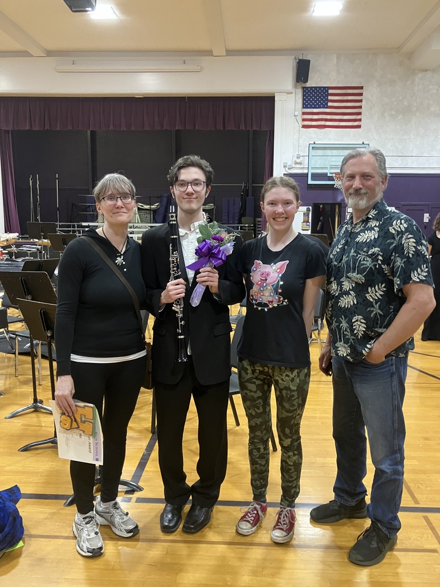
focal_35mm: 28
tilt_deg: -7.8
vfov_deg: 63.4
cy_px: 294
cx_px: 220
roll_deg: -0.2
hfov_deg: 49.7
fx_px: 475
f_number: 1.8
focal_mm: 3.99
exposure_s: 1/60
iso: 250
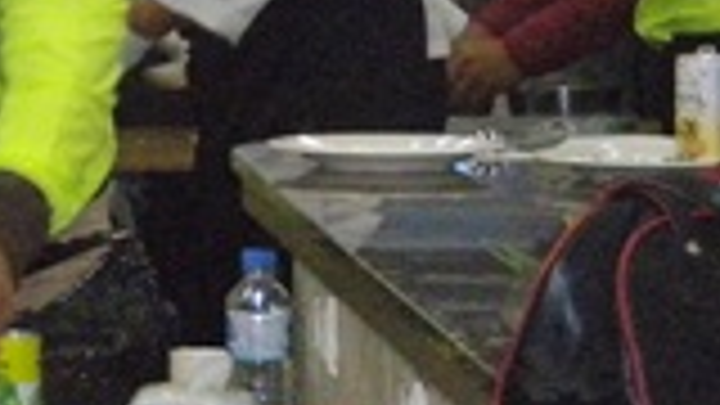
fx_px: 6816
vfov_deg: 3.4
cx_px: -63
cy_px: -16
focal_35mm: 357
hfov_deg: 6.0
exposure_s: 1/60
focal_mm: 18.9
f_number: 5.9
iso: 800
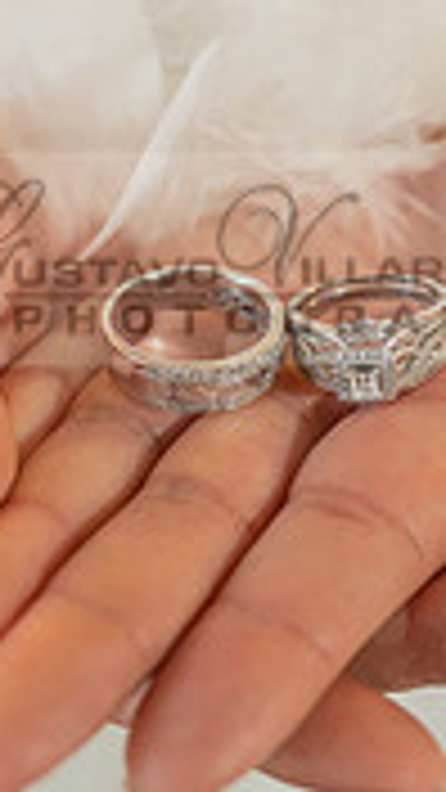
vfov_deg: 25.5
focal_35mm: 83
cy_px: 259
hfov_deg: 14.6
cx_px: 239
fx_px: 1745
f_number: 2.8
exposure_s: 1/100
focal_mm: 24
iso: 800
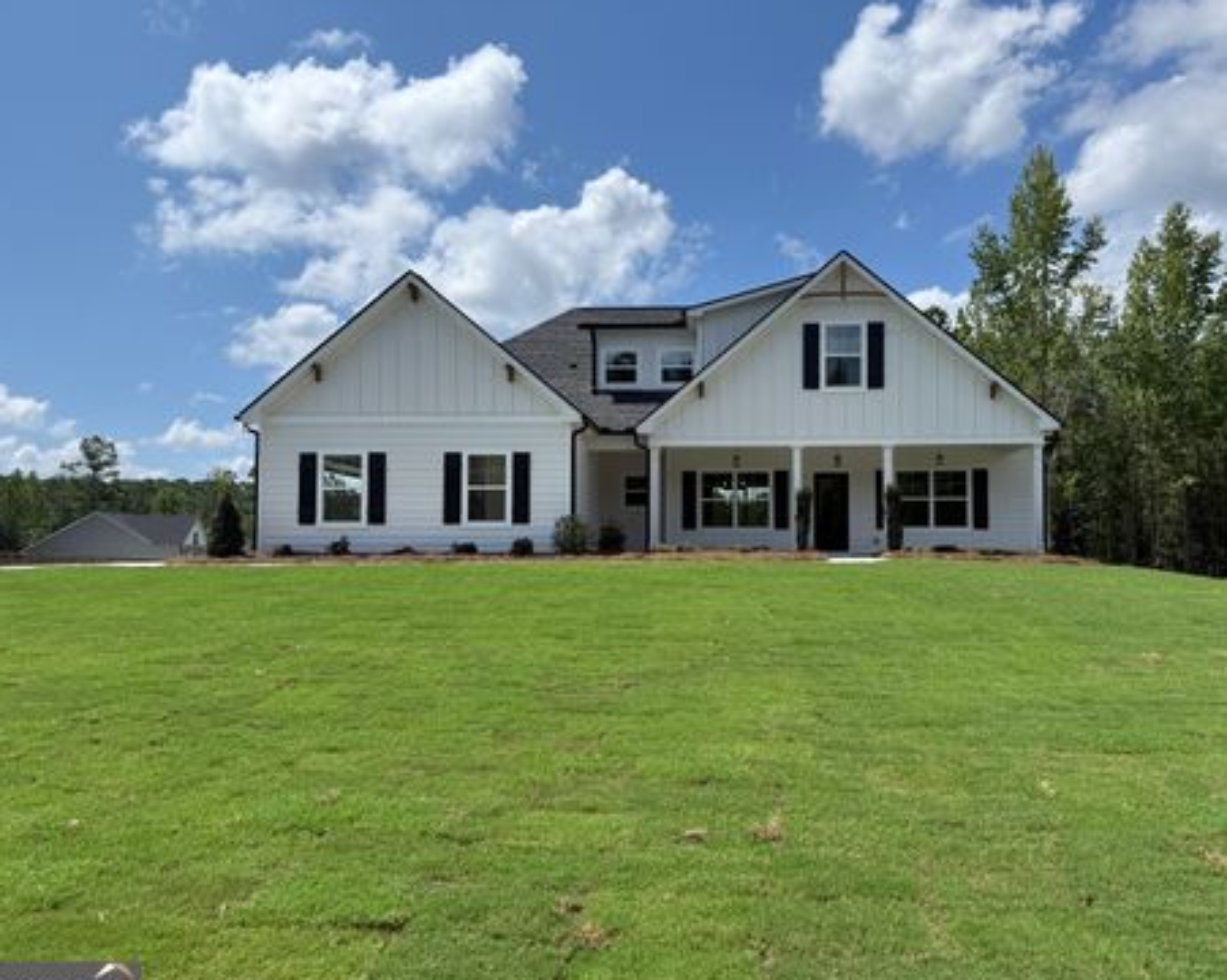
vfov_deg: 54.9
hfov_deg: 65.9
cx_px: 669
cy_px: 502
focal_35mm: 26
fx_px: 943
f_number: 1.78
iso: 80
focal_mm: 6.76
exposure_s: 1/6173
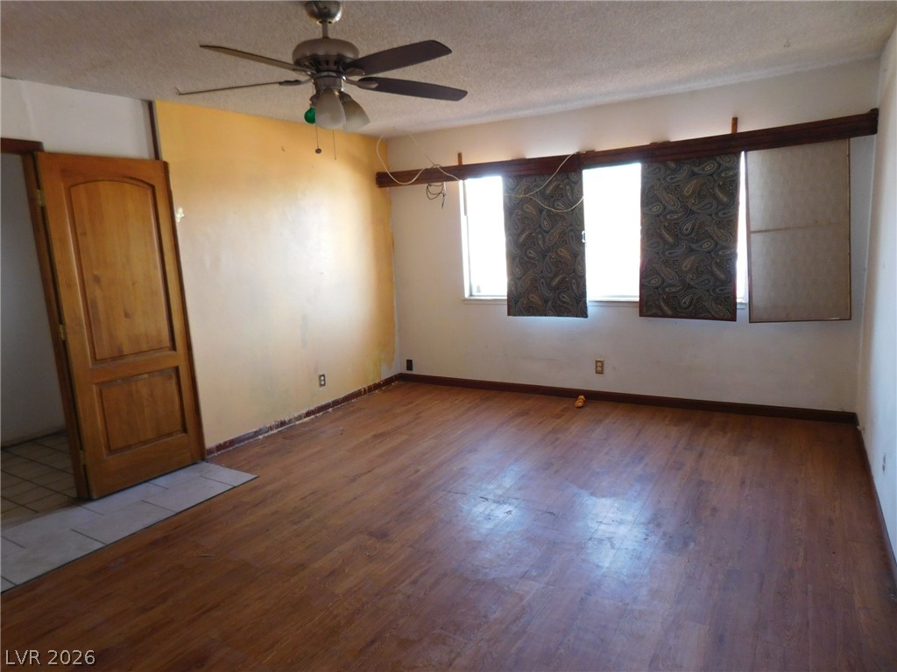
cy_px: 336
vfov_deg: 58.9
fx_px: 596
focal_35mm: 23
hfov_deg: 73.9
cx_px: 448
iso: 180
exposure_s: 1/30
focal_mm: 4
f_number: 3
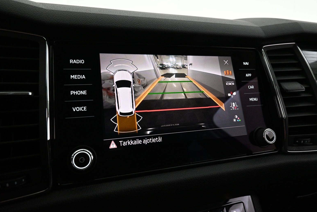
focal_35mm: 25
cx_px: 163
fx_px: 220
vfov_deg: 51.3
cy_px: 105
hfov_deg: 71.5
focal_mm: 16
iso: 2200
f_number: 5.6
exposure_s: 1/30
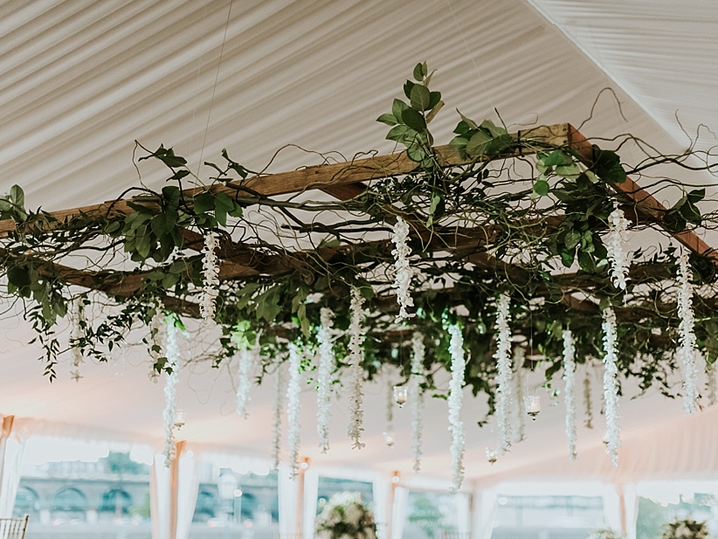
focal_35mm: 55
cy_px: 272
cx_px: 404
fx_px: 1141
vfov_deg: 26.6
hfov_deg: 34.9
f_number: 1.8
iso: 3200
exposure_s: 1/160
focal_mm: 50
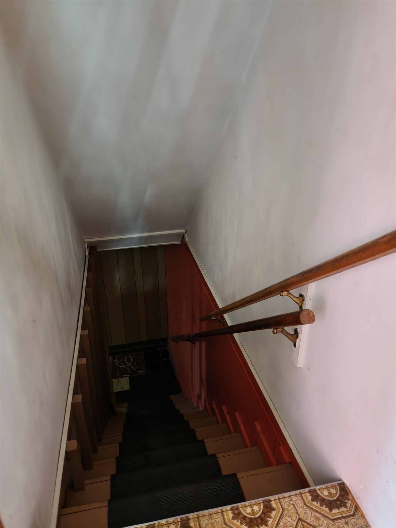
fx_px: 351
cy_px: 264
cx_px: 198
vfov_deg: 73.9
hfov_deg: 58.9
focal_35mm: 23
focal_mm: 5.4
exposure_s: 1/9.99
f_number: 1.8
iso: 1250
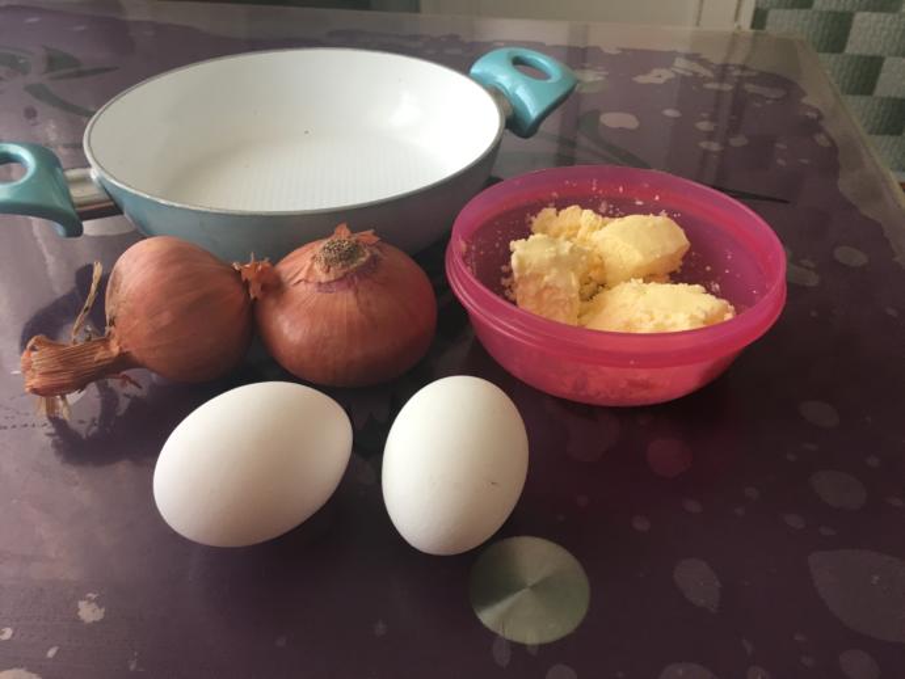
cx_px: 452
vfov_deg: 48.3
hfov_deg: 61.6
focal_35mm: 29
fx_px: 758
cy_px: 340
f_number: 2.2
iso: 50
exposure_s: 1/33
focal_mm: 4.15
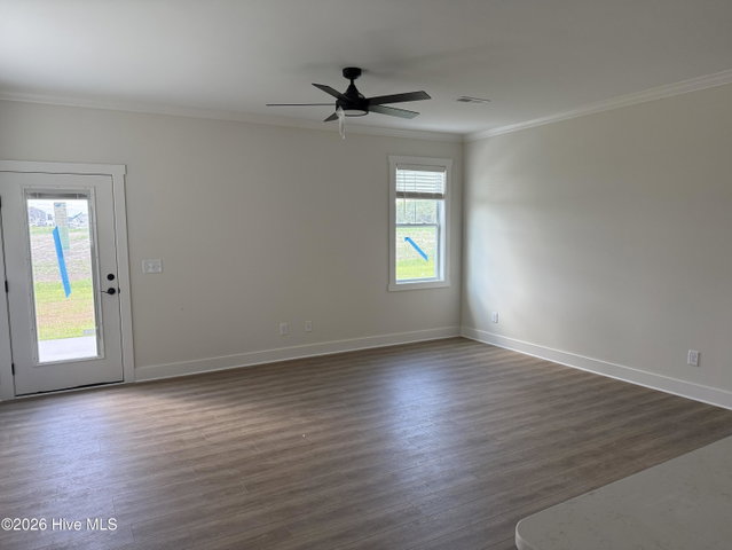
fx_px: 508
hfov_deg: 71.6
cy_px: 275
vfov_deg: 56.9
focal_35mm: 24
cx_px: 366
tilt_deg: -4.9
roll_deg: +0.9
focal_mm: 6.76
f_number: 1.78
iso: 160
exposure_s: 1/235
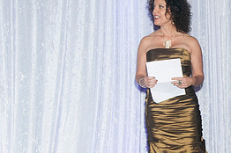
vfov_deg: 11.8
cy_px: 92
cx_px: 251
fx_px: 743
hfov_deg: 17.1
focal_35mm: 116
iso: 400
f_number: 5.6
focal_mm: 35
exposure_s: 1/60
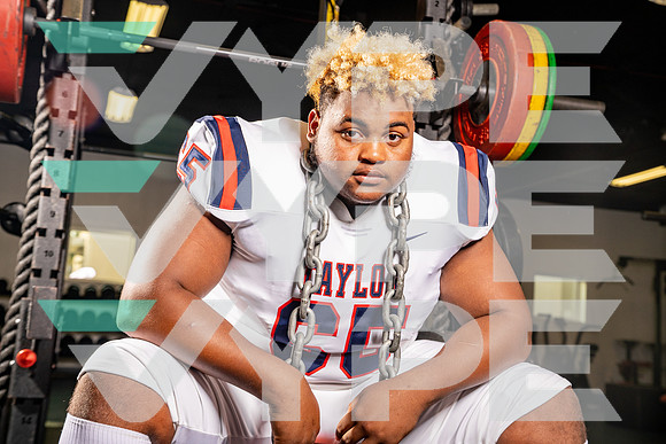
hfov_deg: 39.6
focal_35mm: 50
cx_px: 333
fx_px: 925
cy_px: 222
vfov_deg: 27.0
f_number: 5.6
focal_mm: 50
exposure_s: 1/500
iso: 320
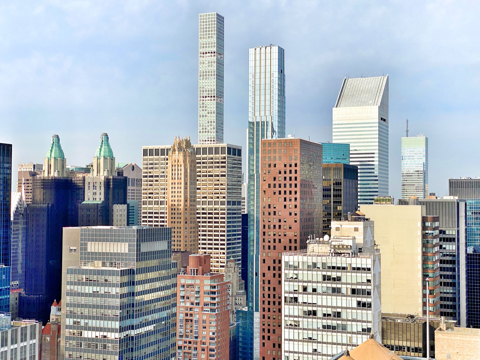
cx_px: 246
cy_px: 183
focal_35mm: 54
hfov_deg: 35.5
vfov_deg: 27.0
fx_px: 749
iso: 20
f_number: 2
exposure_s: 1/1142
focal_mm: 6
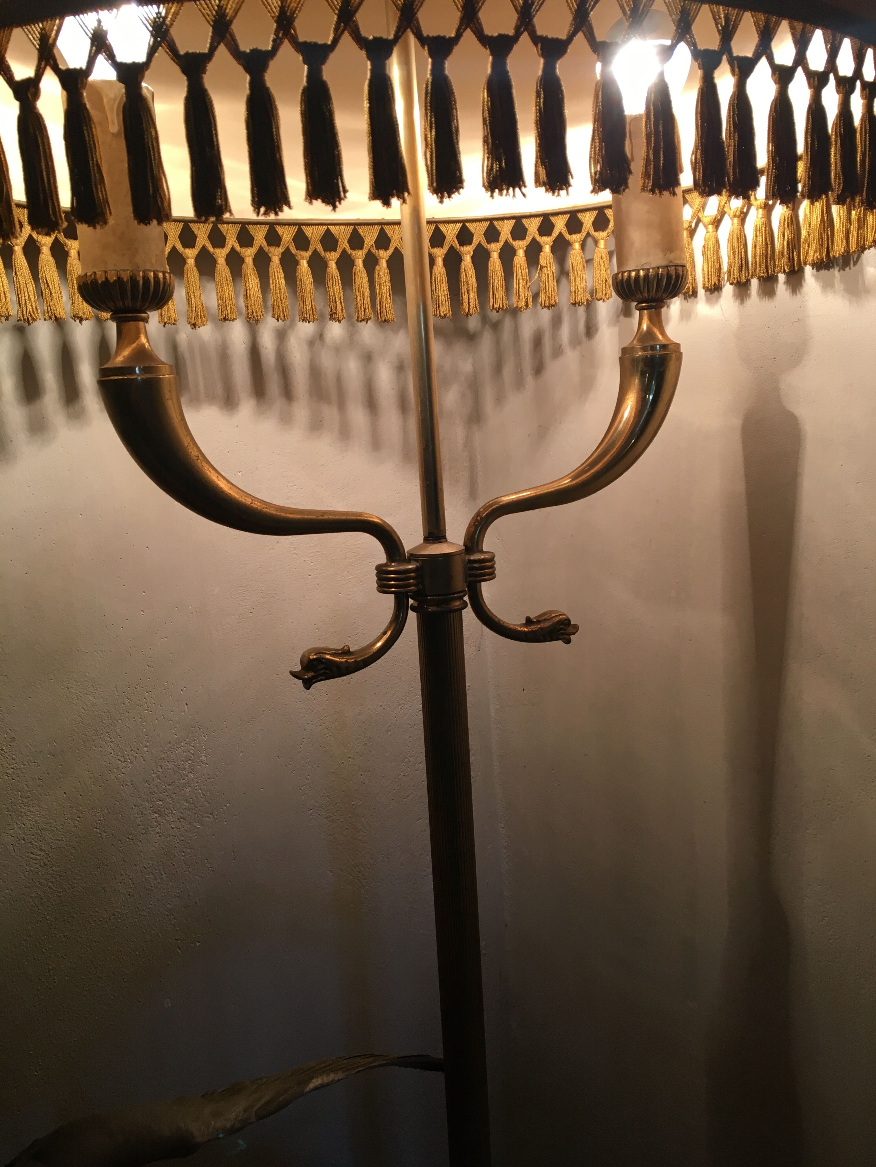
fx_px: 979
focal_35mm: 29
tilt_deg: -13.6
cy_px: 584
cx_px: 438
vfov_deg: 61.7
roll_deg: +6.7
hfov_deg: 48.2
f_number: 2.2
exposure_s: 1/33
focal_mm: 4.15
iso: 32
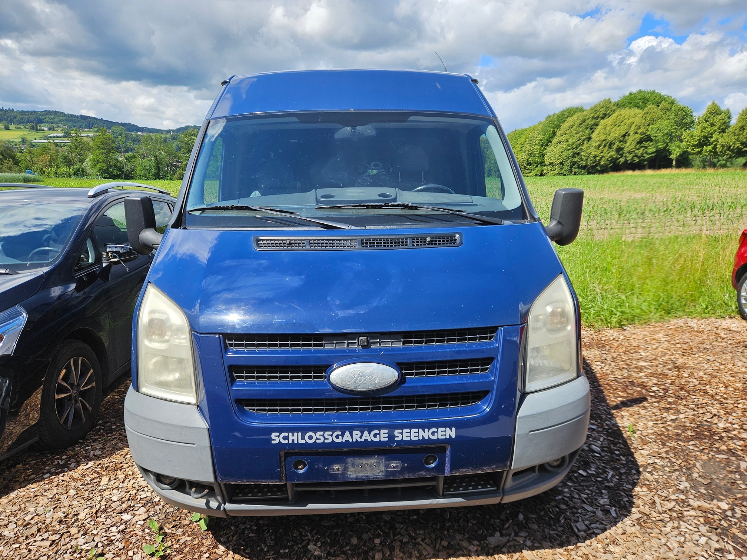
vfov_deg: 58.9
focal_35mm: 23
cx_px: 374
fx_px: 496
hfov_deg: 73.9
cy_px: 280
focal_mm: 5.4
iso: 32
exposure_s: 1/1650
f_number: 1.8
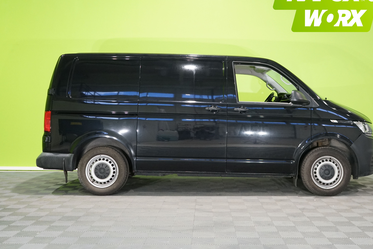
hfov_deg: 46.3
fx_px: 435
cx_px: 210
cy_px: 106
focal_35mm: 42
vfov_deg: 31.8
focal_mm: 36
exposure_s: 1/125
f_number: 4
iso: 3200
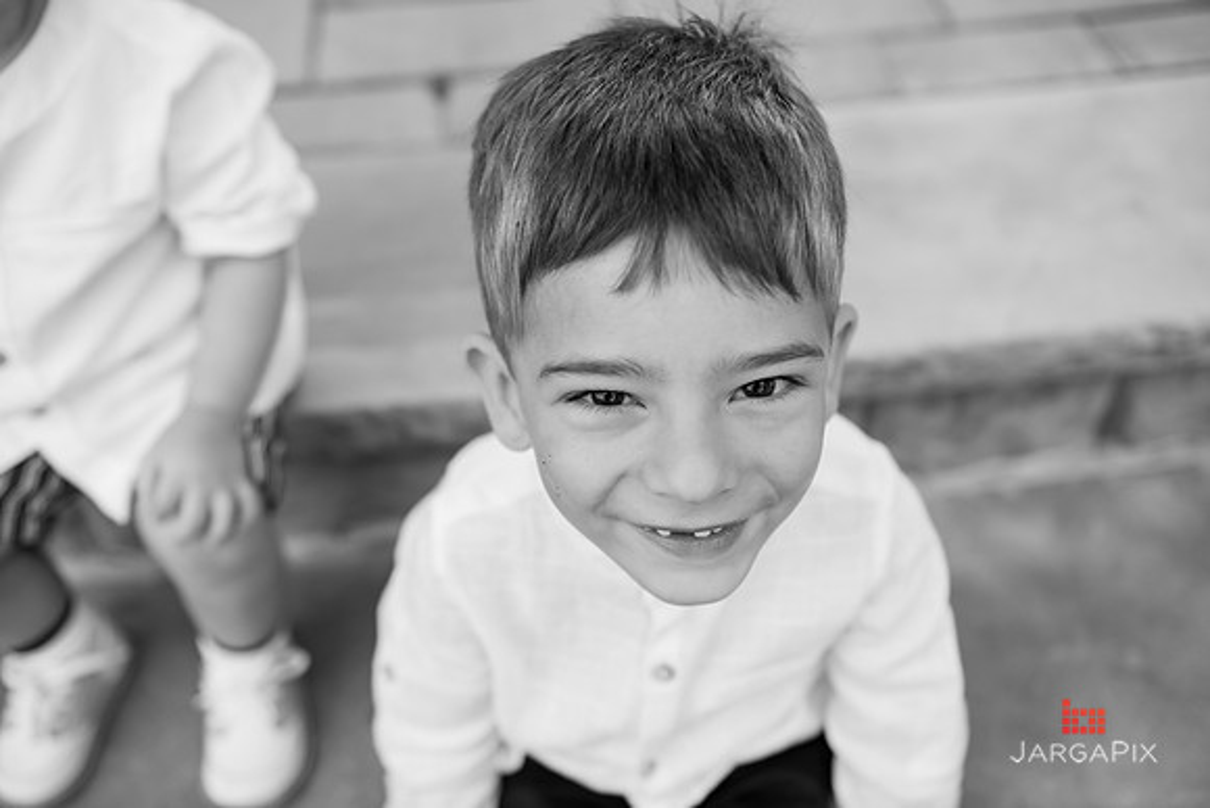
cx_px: 605
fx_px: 1210
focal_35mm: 36
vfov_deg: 36.9
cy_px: 404
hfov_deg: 53.1
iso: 400
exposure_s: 1/1600
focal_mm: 36
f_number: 3.2
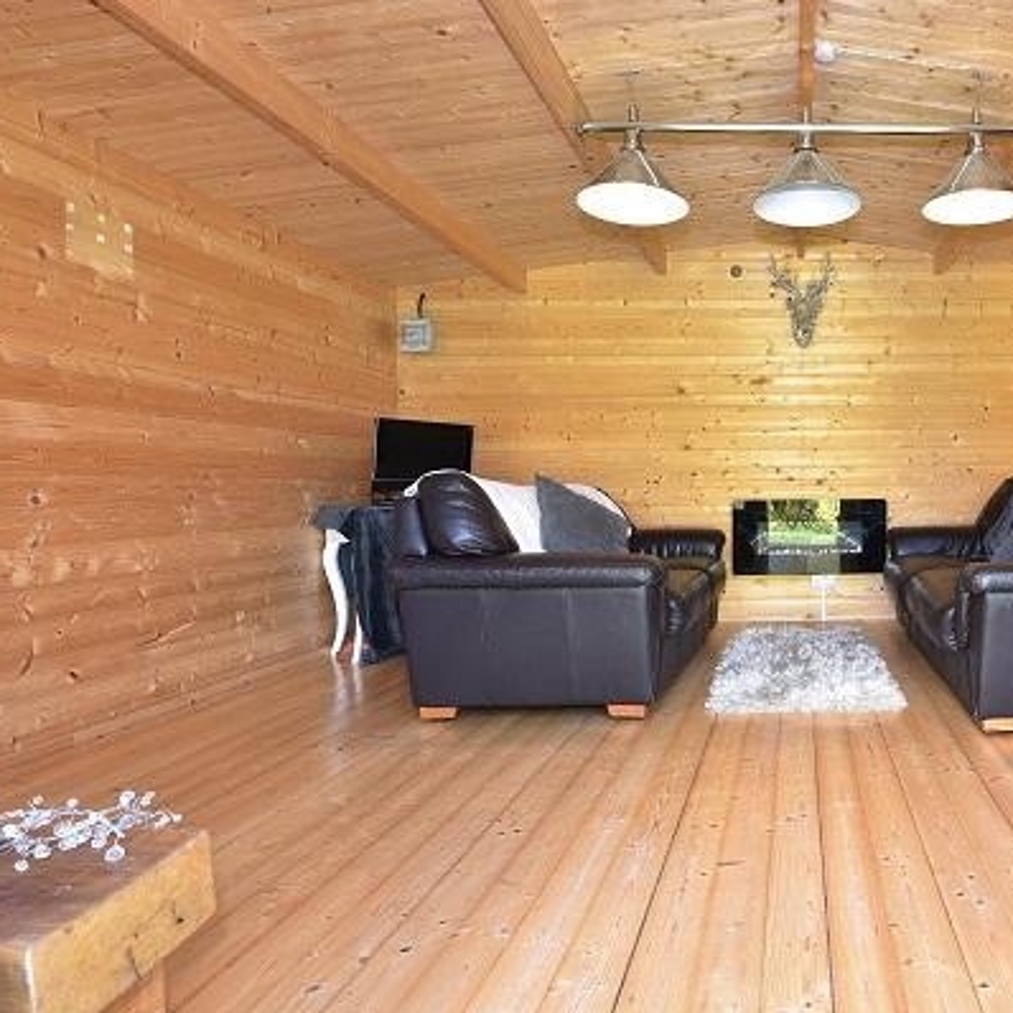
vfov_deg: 72.1
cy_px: 515
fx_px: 695
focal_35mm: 21
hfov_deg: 65.8
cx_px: 807
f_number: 9
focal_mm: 15
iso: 320
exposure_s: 1/13
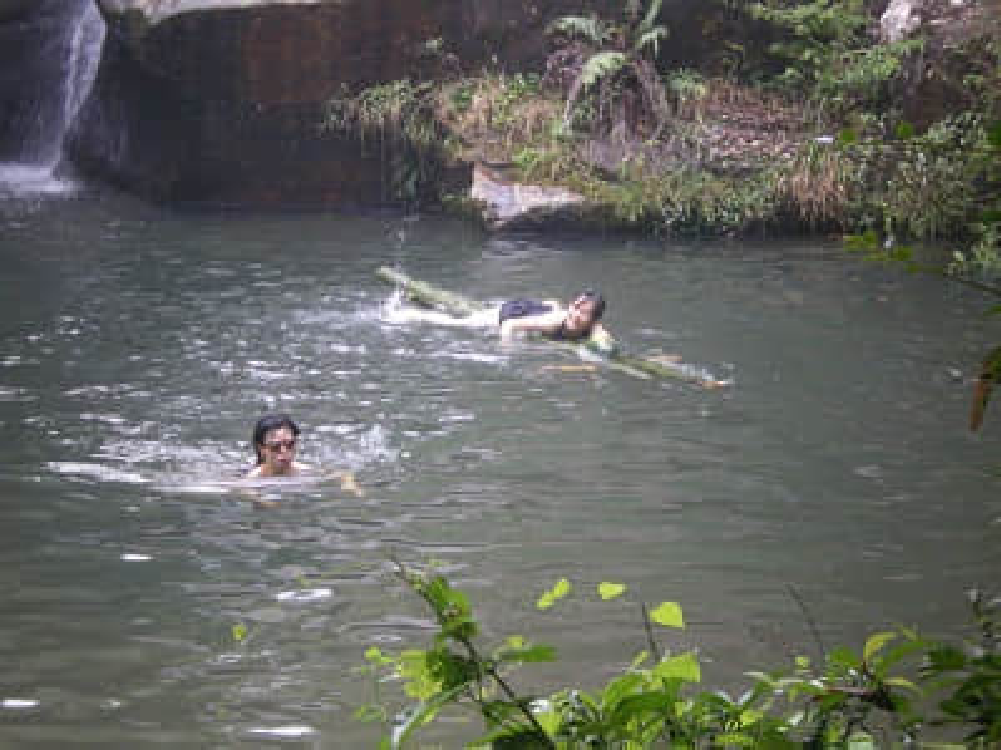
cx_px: 500
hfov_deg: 17.3
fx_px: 3296
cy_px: 375
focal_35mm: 114
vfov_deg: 13.0
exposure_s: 1/60
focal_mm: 18.9
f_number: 5.9
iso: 400
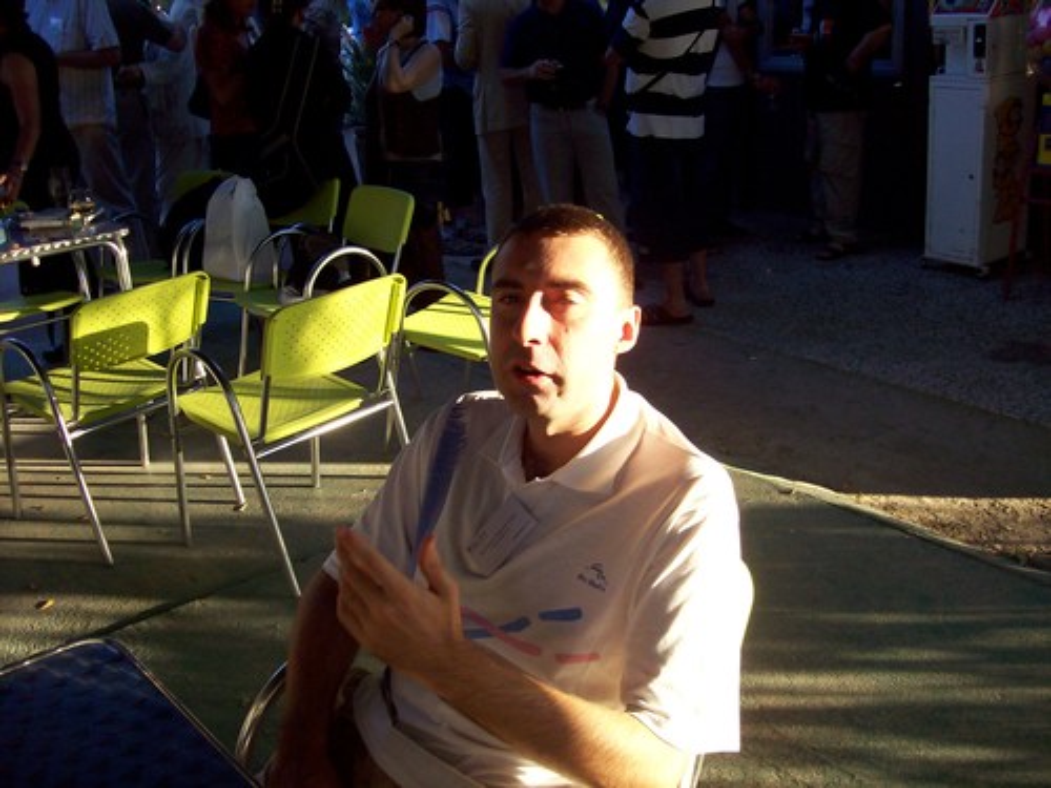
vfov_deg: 39.7
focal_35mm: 36
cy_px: 394
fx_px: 1093
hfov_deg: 51.4
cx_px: 526
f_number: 2.7
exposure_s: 1/164
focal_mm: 6
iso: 80
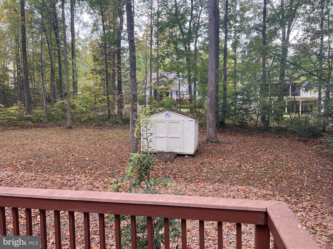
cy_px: 124
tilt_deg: -2.8
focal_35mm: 26
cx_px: 166
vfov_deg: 53.1
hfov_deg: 67.3
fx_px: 250
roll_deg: -0.1
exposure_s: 1/121
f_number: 1.5
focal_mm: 5.7
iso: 80
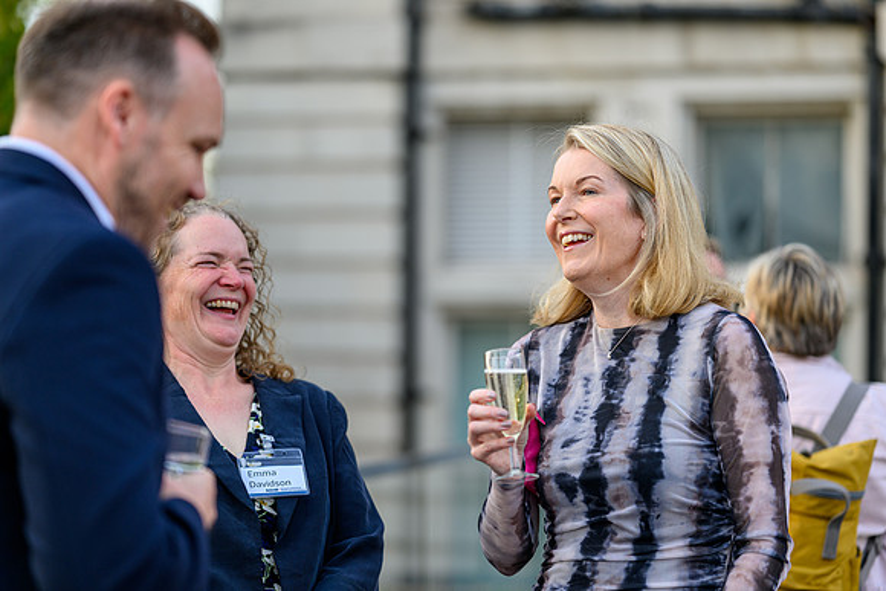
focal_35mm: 85
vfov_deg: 16.1
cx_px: 443
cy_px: 296
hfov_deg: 23.9
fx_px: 2095
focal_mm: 85
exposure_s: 1/640
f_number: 1.8
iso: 200
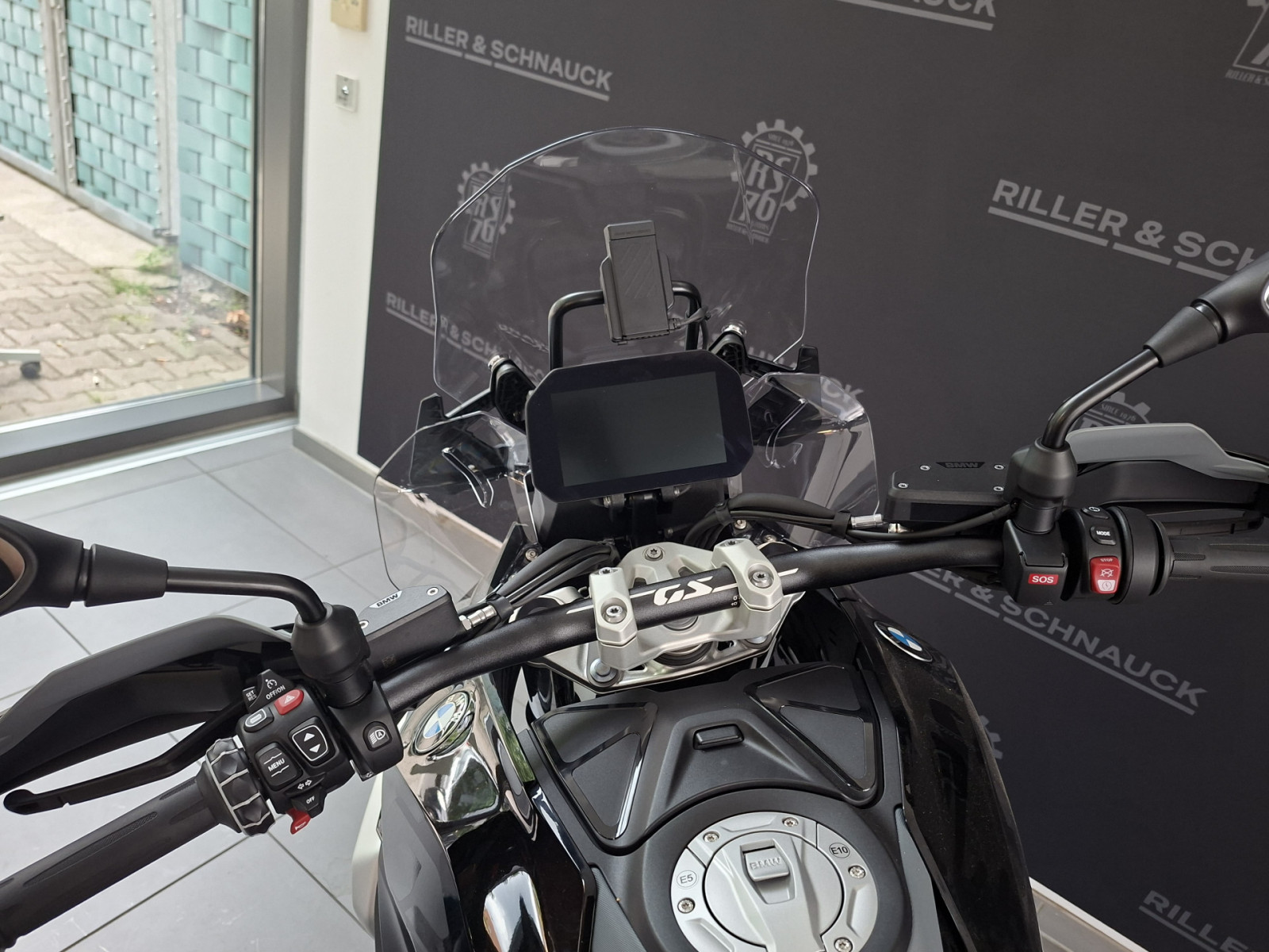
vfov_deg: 58.9
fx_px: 843
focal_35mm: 23
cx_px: 634
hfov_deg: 73.9
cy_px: 476
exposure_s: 1/50
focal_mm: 5.54
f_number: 1.8
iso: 250
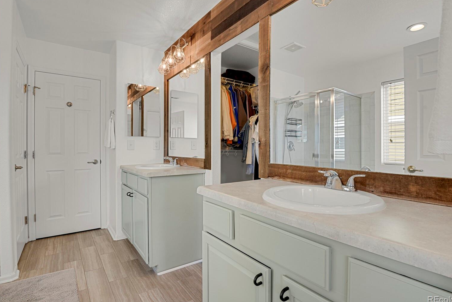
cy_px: 146
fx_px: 226
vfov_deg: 67.4
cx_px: 237
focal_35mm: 18
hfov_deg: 89.9
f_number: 8
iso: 250
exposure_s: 1/1.25
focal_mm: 17
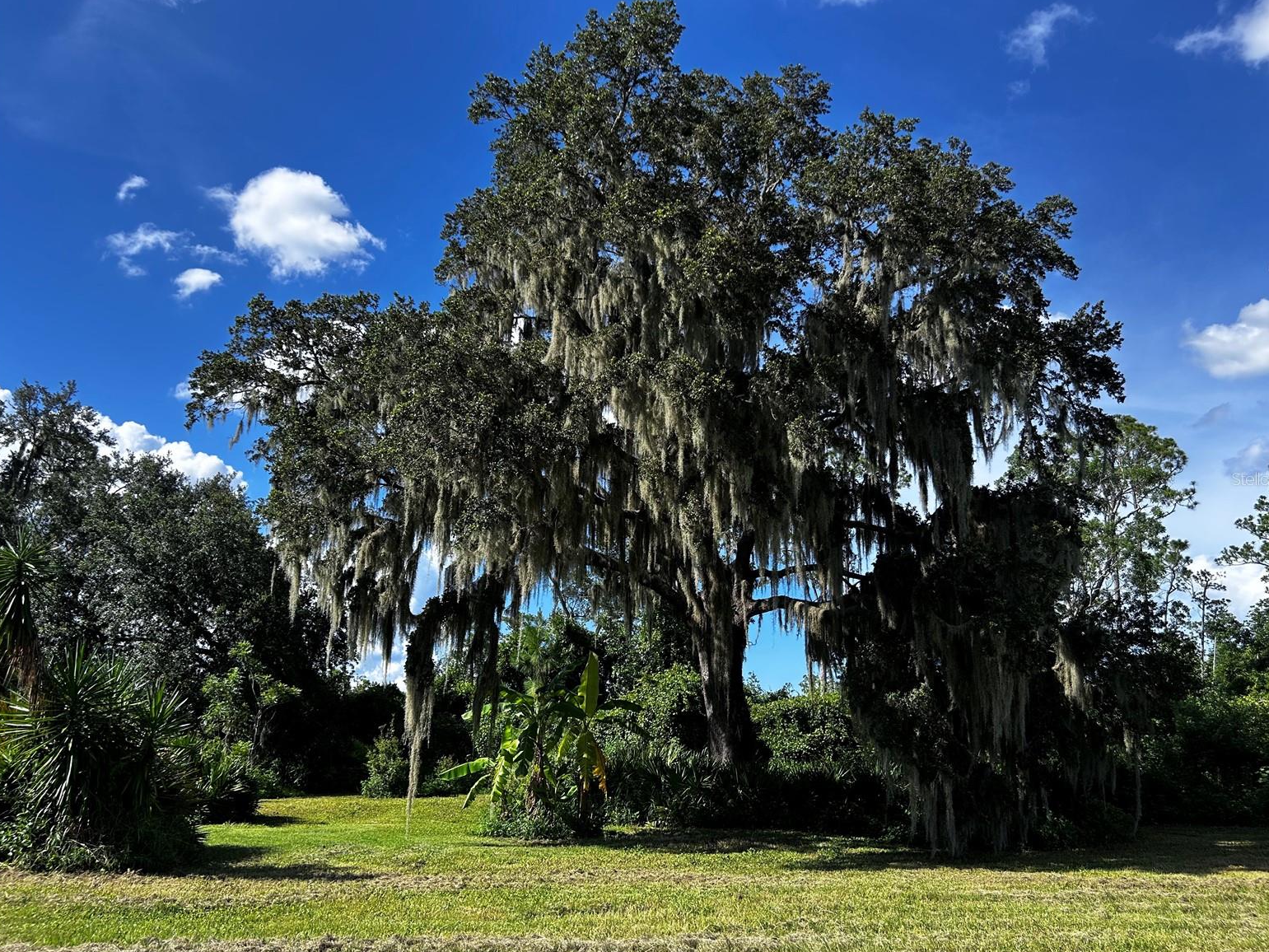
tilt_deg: +15.5
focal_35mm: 27
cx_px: 651
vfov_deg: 51.4
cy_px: 478
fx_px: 990
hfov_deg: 65.3
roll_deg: +0.5
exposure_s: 1/2208
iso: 50
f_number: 1.5
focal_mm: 5.7
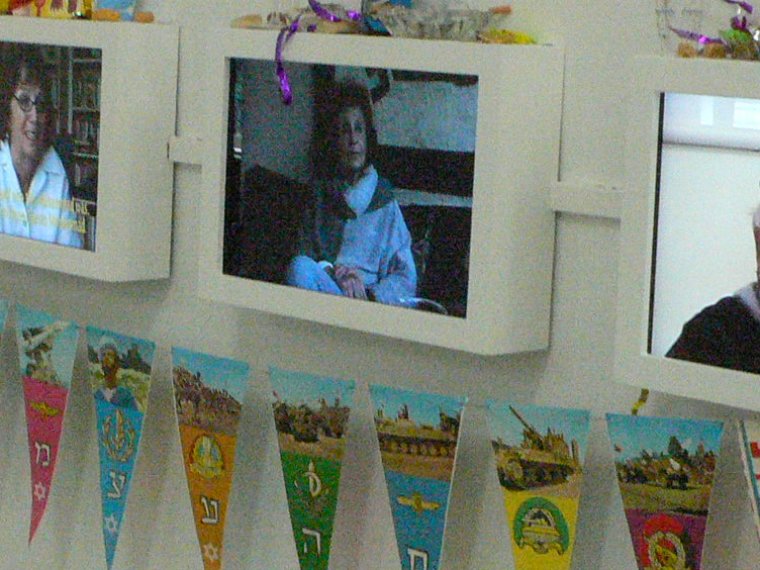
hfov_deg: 19.9
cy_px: 372
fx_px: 2152
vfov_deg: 15.1
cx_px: 227
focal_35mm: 98
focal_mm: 6.3
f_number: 4
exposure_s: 1/25
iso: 400
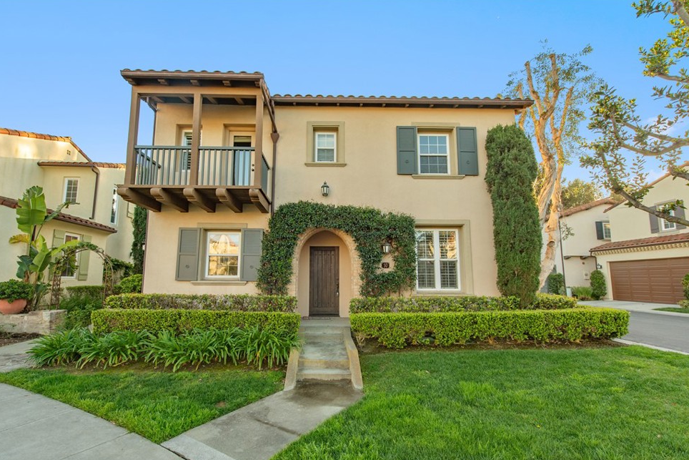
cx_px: 328
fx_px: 325
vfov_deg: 70.4
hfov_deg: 93.2
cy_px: 239
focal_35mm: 17
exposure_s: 1/200
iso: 400
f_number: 7.1
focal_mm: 16
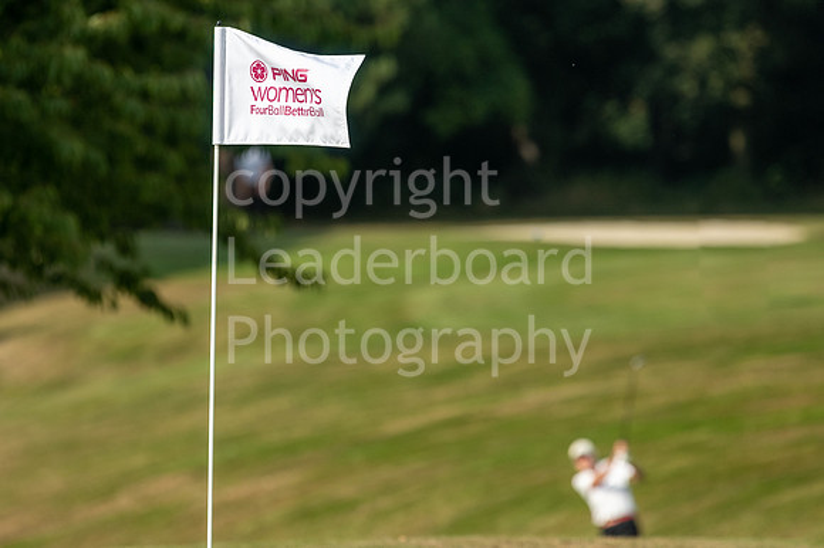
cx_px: 402
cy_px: 272
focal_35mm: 466
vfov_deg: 2.9
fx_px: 10664
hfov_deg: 4.4
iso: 200
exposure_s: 1/1600
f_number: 5
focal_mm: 300
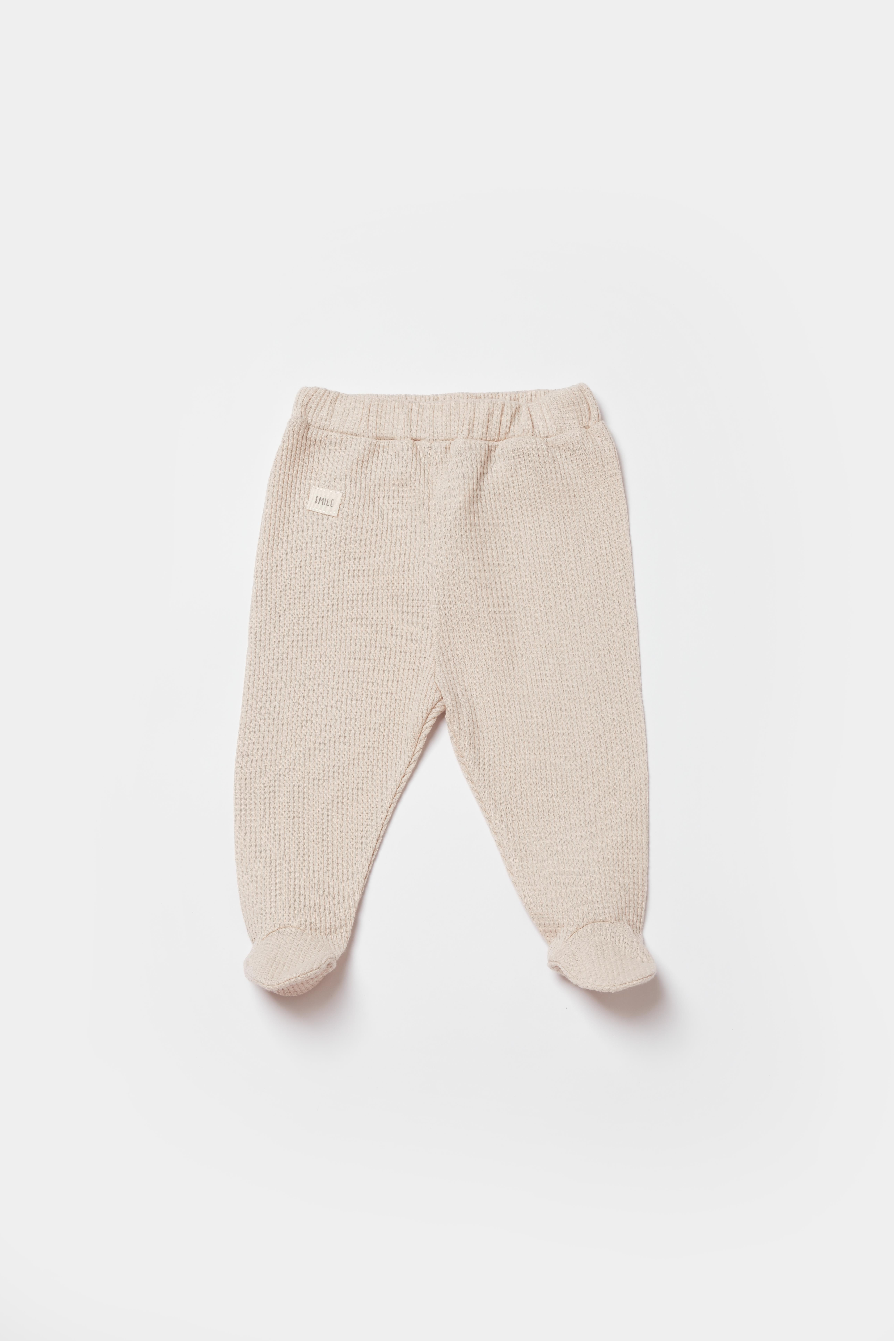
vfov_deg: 35.6
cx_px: 447
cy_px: 670
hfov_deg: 24.2
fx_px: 2086
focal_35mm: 56
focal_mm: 37.4
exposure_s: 1/125
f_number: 13
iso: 125
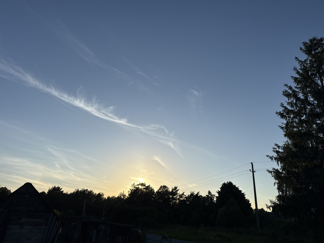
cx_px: 162
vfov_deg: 56.8
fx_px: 225
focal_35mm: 24
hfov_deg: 71.6
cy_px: 122
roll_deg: -1.6
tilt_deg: +22.6
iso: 80
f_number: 1.78
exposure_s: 1/8130
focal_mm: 6.76
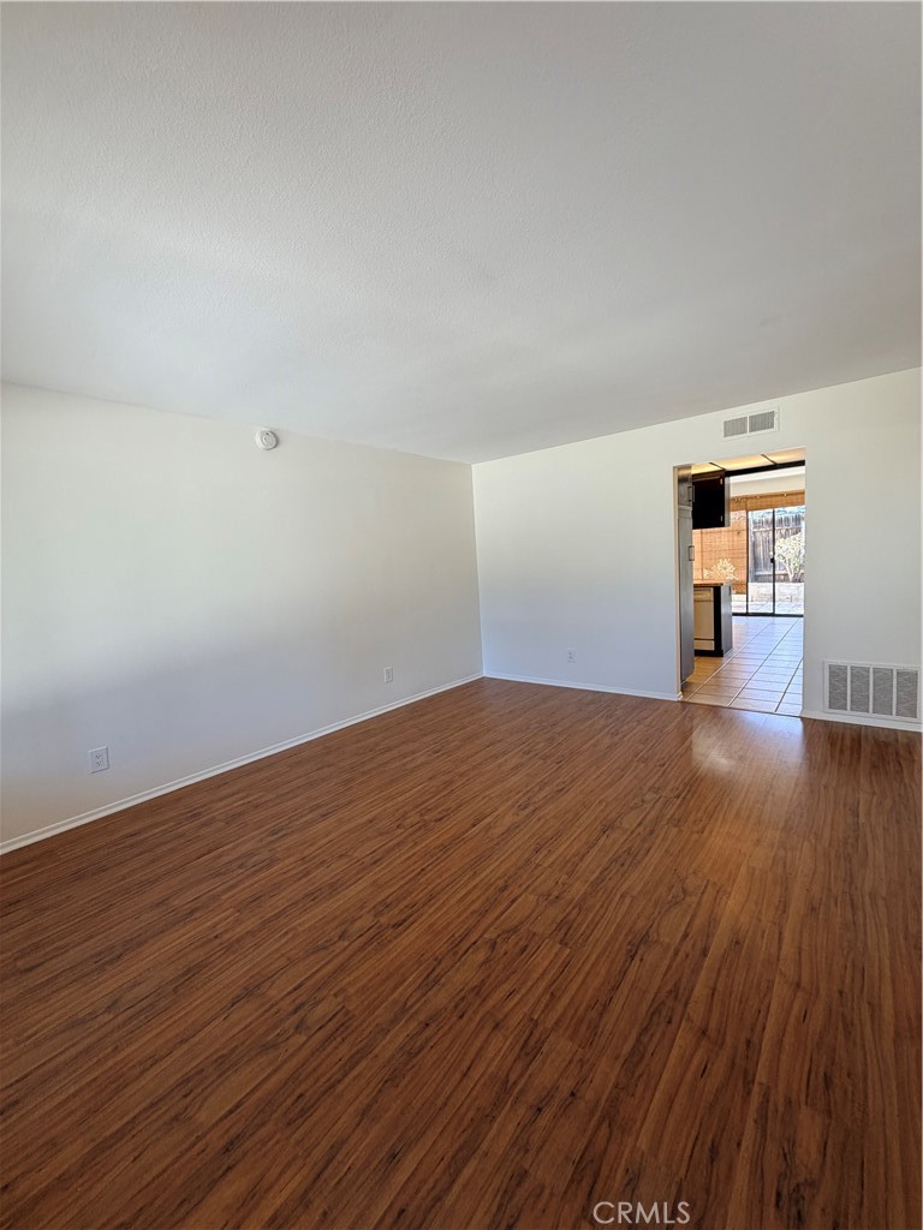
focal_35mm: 14
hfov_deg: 85.7
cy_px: 615
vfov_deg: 102.1
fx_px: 498
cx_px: 462
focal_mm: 2.22
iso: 160
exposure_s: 1/120
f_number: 2.2
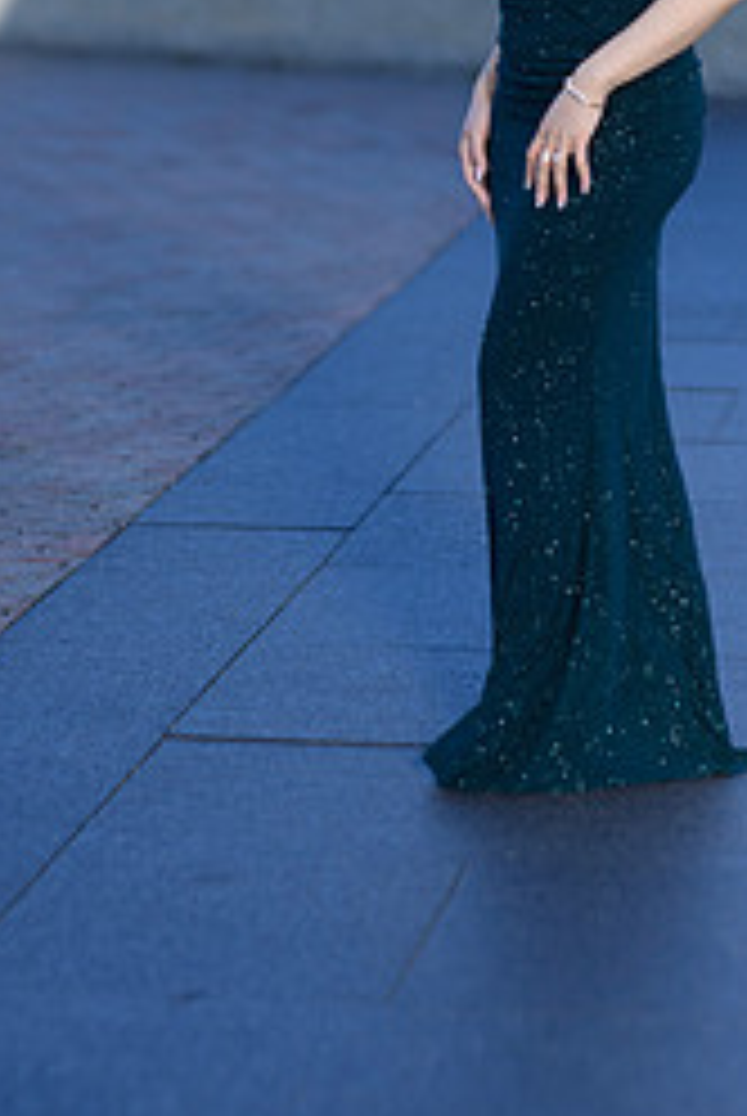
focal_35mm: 154
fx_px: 4780
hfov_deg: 8.9
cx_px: 513
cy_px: 243
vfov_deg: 13.3
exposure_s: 1/3200
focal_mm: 85
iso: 200
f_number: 2
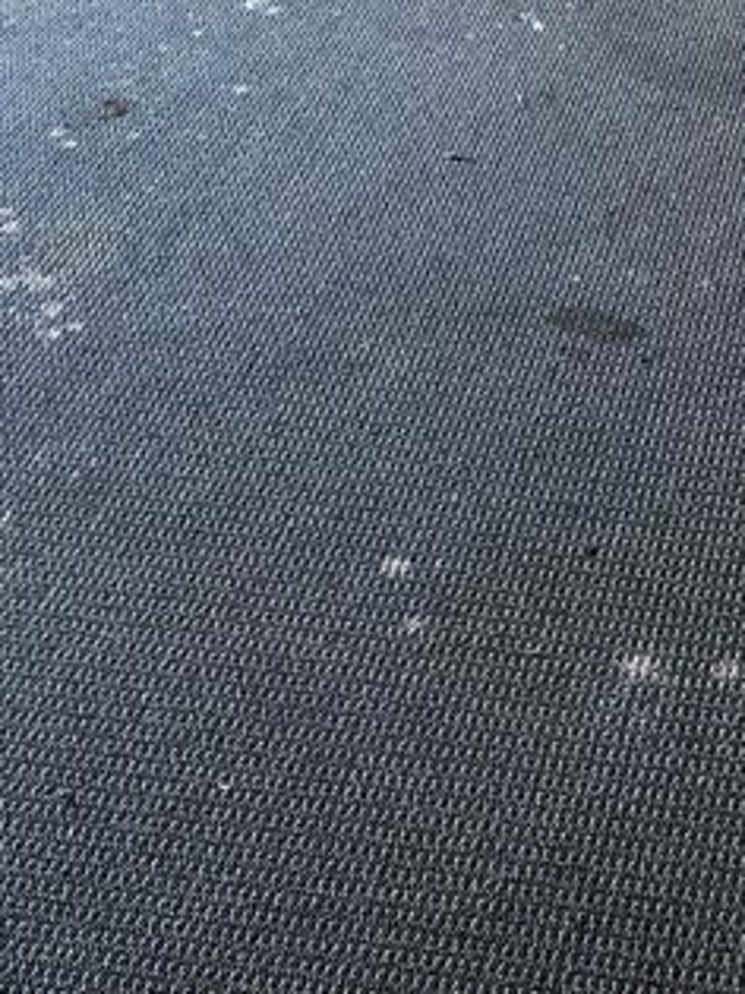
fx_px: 2240
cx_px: 685
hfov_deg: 18.5
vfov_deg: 20.9
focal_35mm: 78
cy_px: -533
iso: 250
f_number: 1.78
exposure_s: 1/60
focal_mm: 6.86
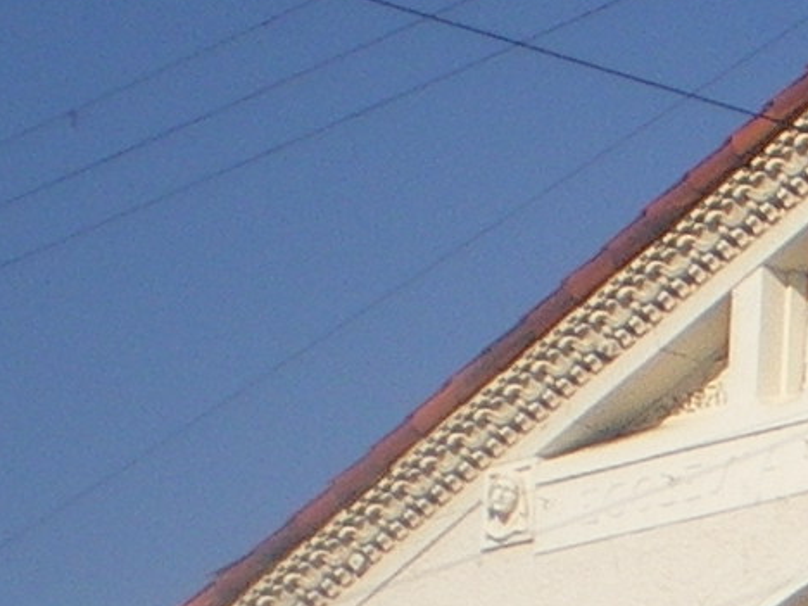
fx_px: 6839
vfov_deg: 5.0
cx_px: 2303
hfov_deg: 6.3
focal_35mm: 293
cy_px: 969
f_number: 4.9
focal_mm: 7.4
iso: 50
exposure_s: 1/640
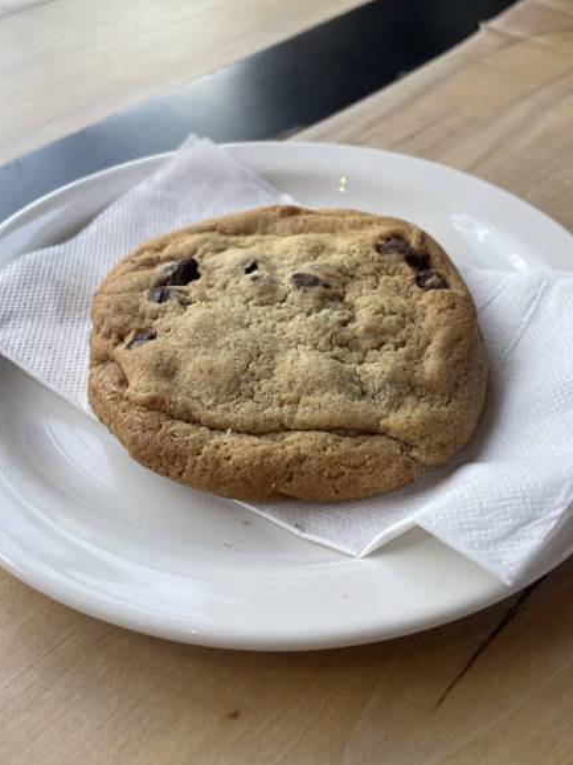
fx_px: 729
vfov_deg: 55.4
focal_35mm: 33
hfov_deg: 42.9
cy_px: 369
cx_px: 302
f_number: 1.6
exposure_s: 1/203
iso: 32
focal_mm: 4.2
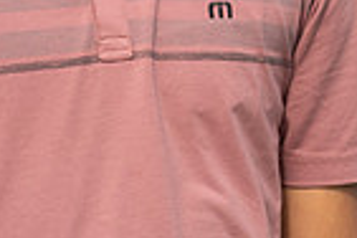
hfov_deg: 1.7
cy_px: -244
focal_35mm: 1236
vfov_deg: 1.1
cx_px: 309
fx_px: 12256
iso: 160
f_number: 5.6
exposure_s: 1/1000
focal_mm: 300
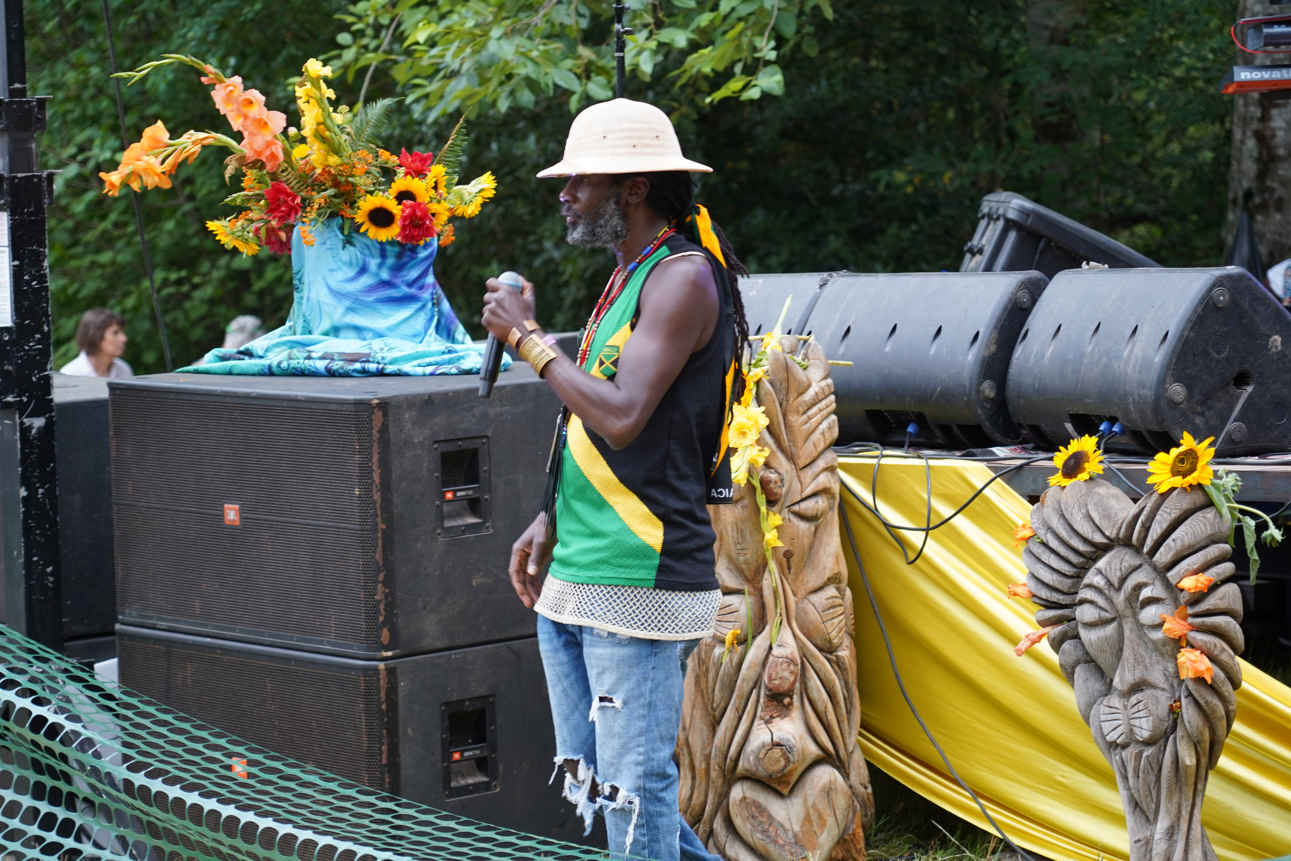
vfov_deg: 13.0
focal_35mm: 105
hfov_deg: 19.5
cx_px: 646
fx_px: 3765
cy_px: 430
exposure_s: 1/160
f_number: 4
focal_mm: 105
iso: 500
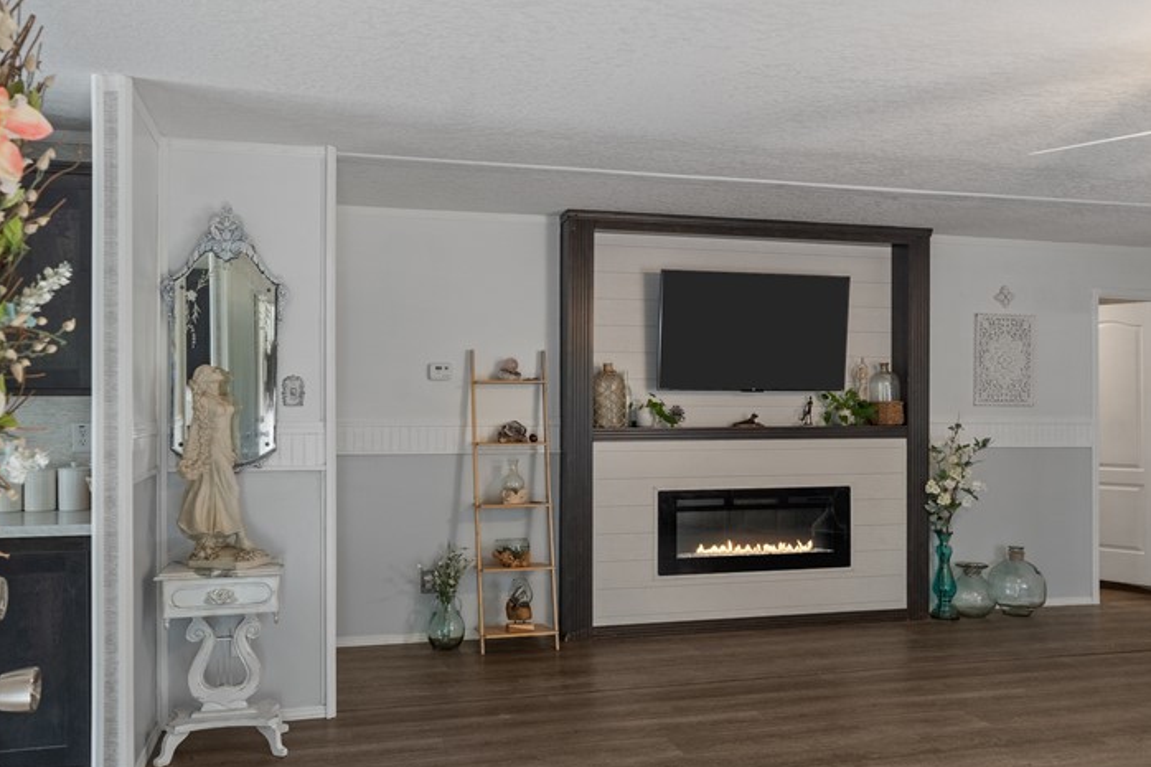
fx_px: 895
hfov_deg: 65.4
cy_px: 356
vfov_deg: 46.3
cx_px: 536
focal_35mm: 28
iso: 1600
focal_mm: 18
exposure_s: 1/30
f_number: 8
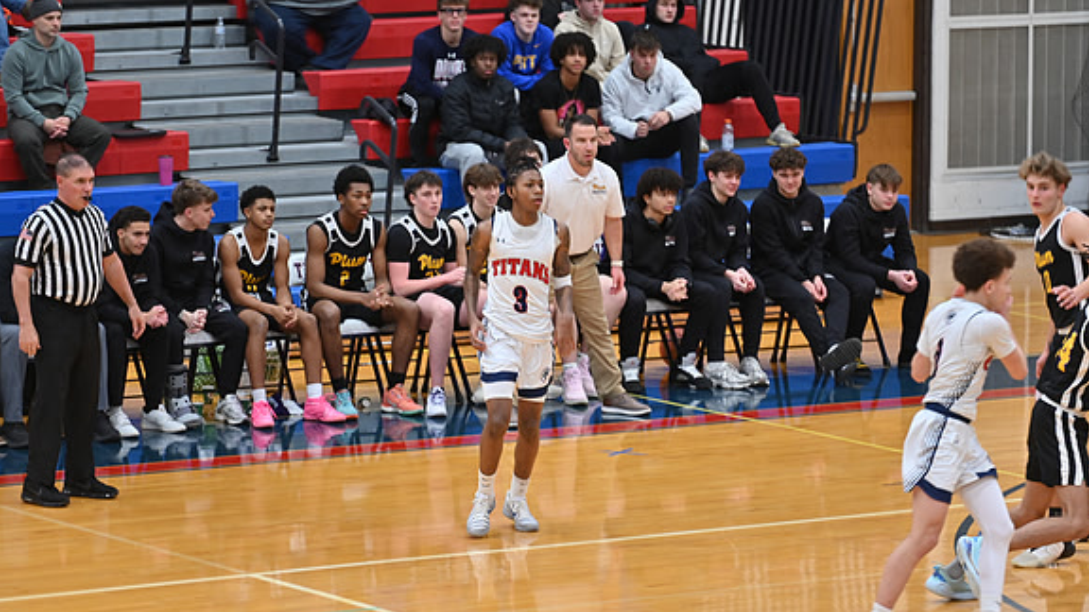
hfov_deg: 10.2
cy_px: 329
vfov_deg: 5.8
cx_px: 546
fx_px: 6093
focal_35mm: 211
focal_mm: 200
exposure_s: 1/200
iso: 1000
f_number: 4
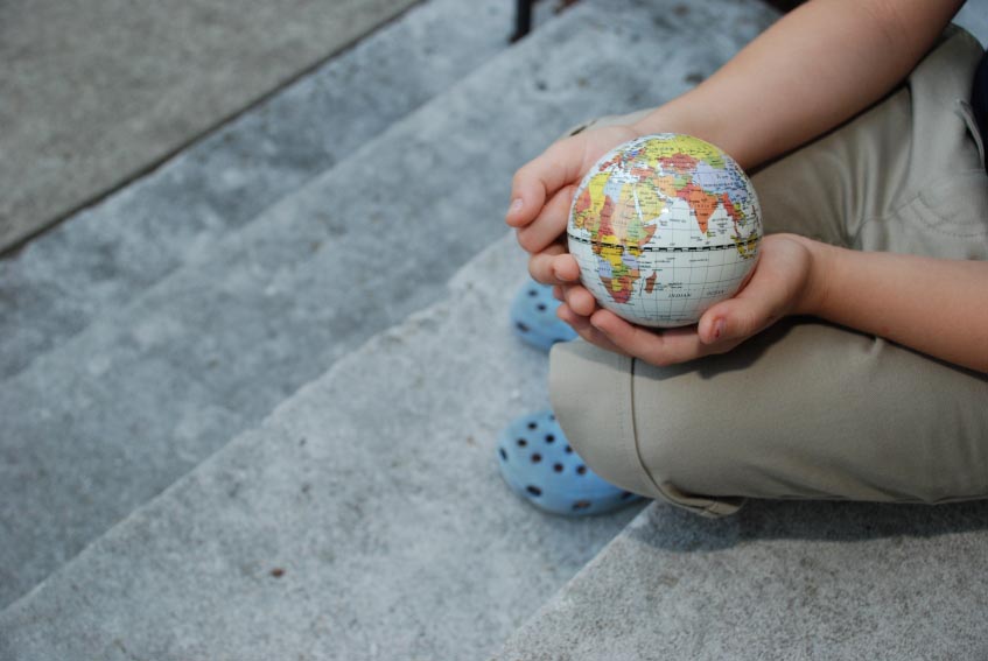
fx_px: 1278
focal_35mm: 46
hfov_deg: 42.3
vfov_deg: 29.0
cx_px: 494
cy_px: 330
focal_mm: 31
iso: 200
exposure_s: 1/100
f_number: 4.2
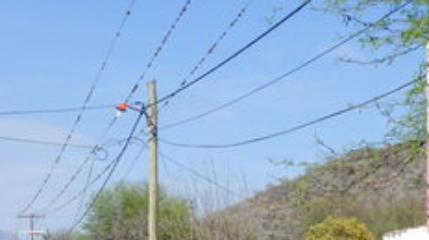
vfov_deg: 12.6
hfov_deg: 22.5
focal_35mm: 94
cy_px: 283
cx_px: 327
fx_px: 1068
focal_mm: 7.3
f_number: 13
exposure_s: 1/125
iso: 125
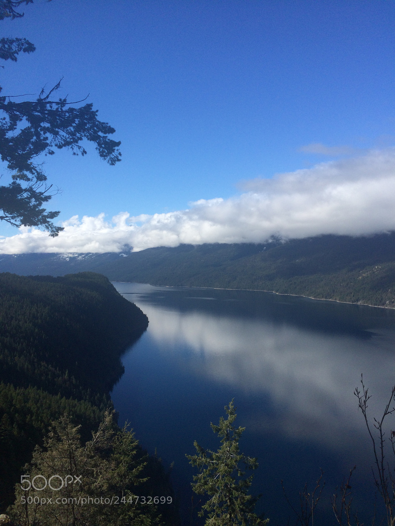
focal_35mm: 29
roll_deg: +1.2
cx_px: 198
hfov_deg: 48.2
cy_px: 263
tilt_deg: -1.9
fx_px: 441
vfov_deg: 61.7
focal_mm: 4.15
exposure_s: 1/3425
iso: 32
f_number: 2.2
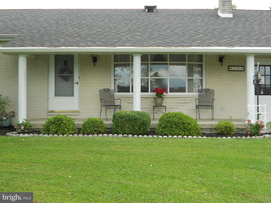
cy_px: 102
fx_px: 337
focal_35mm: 43
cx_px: 136
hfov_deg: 43.9
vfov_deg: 33.6
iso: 80
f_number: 4.2
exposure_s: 1/125
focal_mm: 7.7
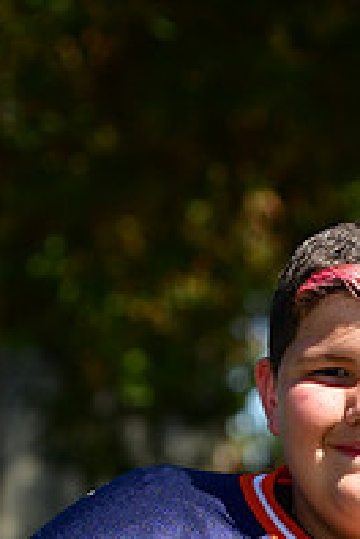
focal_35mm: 462
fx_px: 6936
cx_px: 465
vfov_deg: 4.4
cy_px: 637
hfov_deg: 3.0
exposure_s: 1/3200
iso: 400
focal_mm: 105
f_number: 4.5
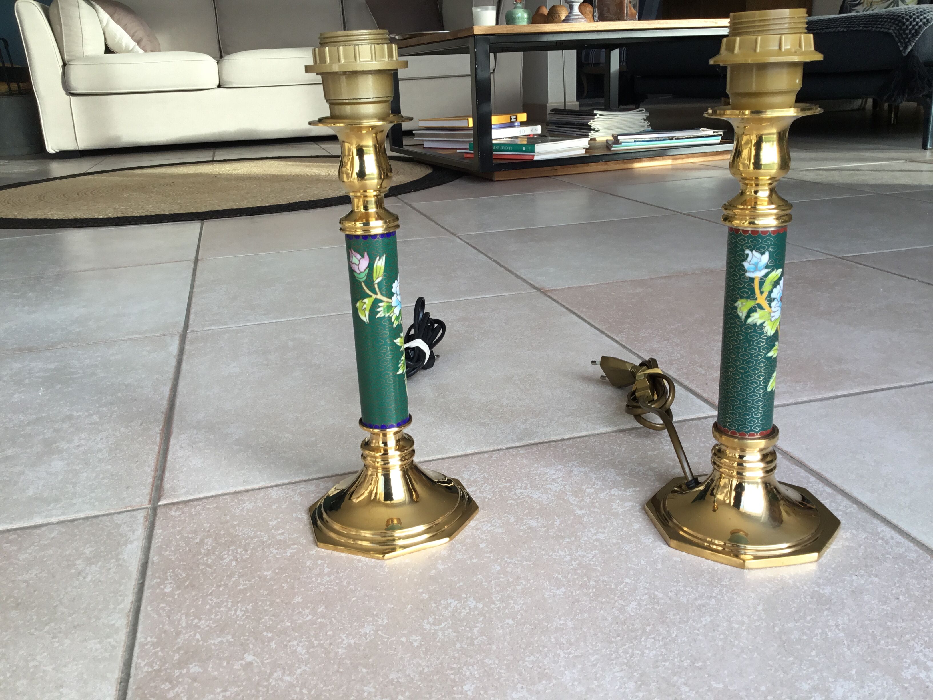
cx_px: 466
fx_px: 836
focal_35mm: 31
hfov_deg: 58.4
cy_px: 350
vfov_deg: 45.4
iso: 25
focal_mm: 3.3
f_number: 2.4
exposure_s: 1/50
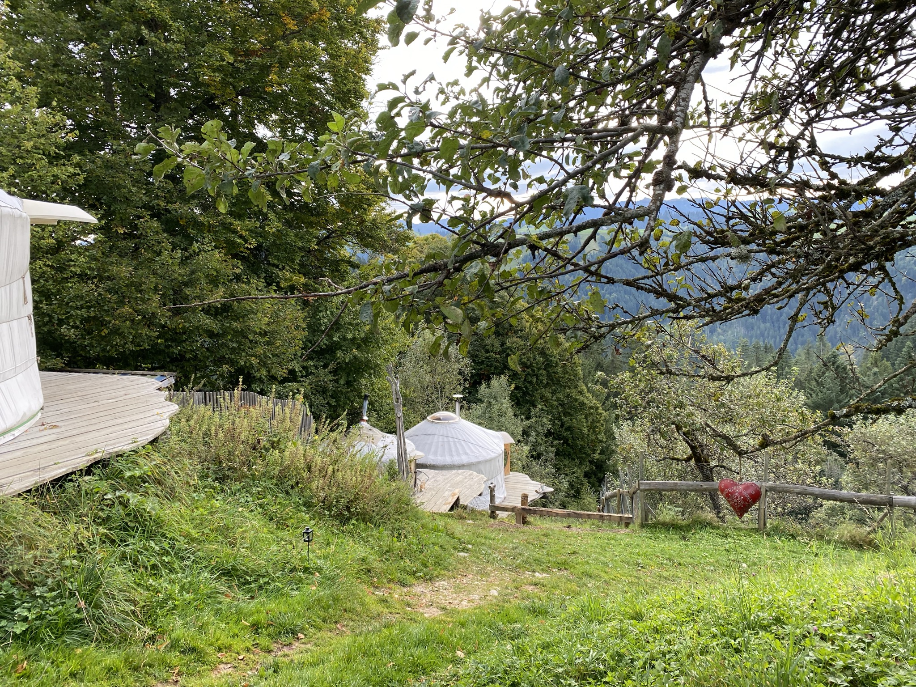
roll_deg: +2.3
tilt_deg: -12.1
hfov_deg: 67.3
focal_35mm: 26
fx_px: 688
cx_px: 458
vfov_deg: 53.1
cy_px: 344
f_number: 1.8
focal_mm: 4.25
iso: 40
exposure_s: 1/121
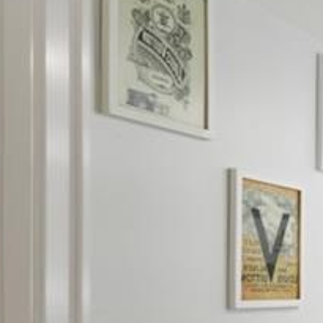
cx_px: 764
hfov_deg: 15.2
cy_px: 289
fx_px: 718
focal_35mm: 68
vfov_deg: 24.6
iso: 100
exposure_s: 1
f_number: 9
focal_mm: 16
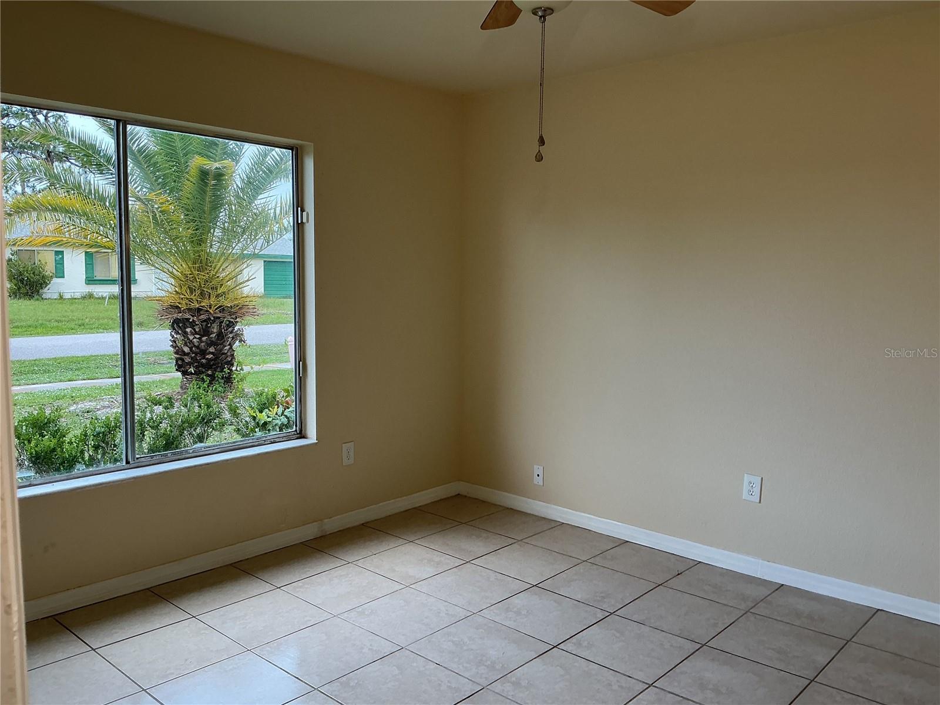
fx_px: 787
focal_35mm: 29
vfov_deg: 48.2
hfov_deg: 61.7
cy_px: 352
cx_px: 470
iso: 32
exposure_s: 1/120
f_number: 1.8
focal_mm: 3
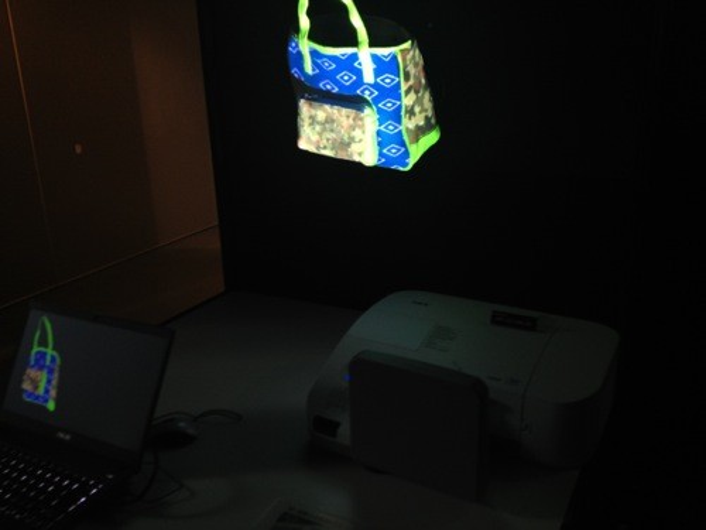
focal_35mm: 35
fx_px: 714
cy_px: 265
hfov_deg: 52.6
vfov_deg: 40.7
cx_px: 353
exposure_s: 1/24
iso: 50
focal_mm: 4.28
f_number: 2.4
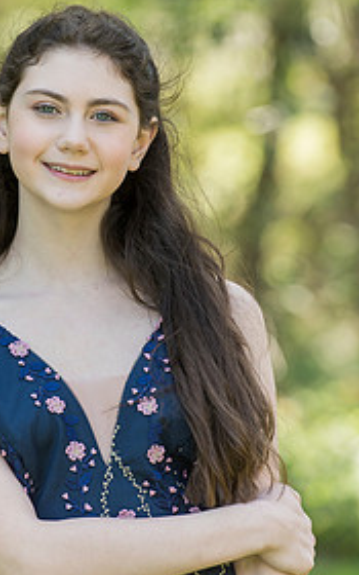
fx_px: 4868
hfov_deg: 4.2
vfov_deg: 6.8
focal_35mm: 311
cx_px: 94
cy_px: 222
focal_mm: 190
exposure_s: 1/320
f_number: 4
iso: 400
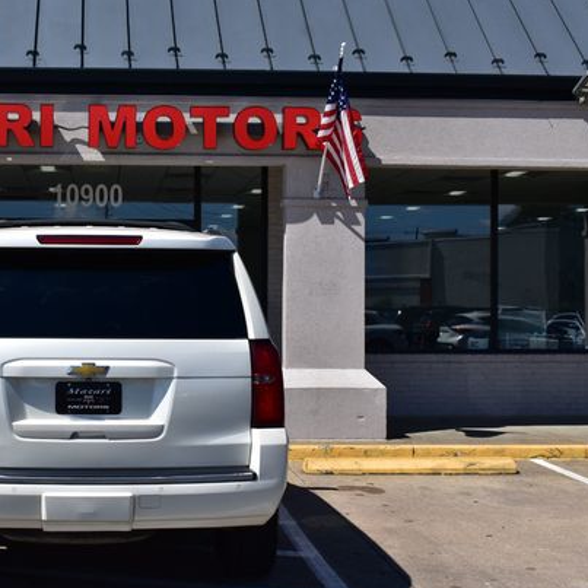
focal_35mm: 59
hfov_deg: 28.8
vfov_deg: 29.2
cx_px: 152
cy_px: 305
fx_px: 1128
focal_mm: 29
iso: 200
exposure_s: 1/500
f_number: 11
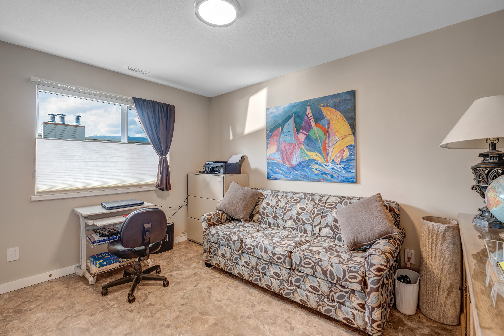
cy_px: 168
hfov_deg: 96.7
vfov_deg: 73.7
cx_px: 252
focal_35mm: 16
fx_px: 224
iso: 400
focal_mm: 16
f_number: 6.3
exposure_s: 1/15
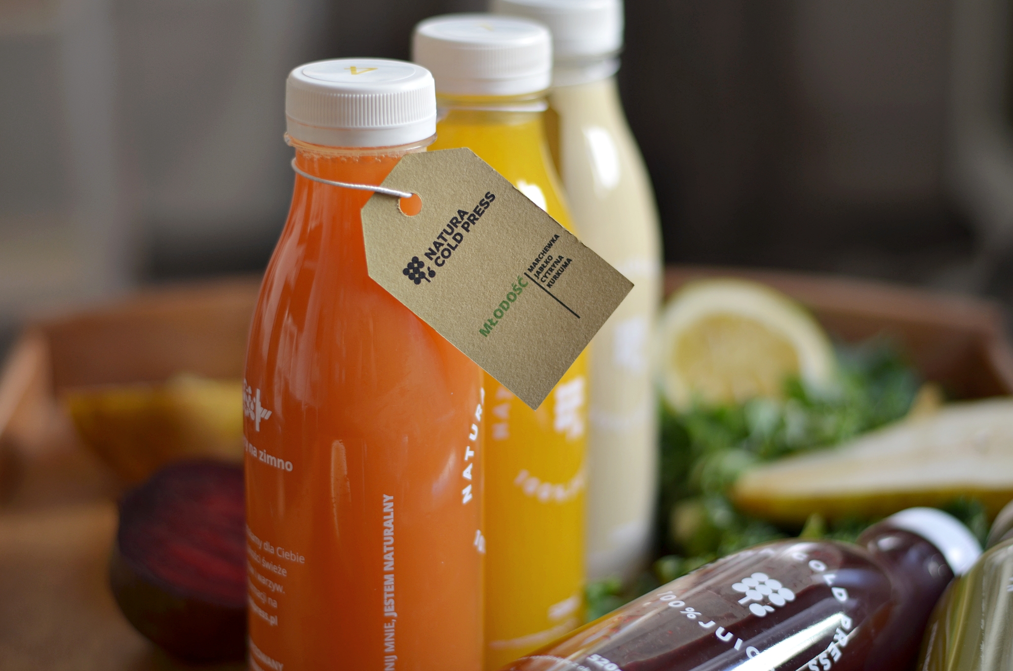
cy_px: 336
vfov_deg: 18.1
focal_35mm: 75
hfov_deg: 27.0
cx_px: 506
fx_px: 2106
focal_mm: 50
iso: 125
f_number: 2
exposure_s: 1/125
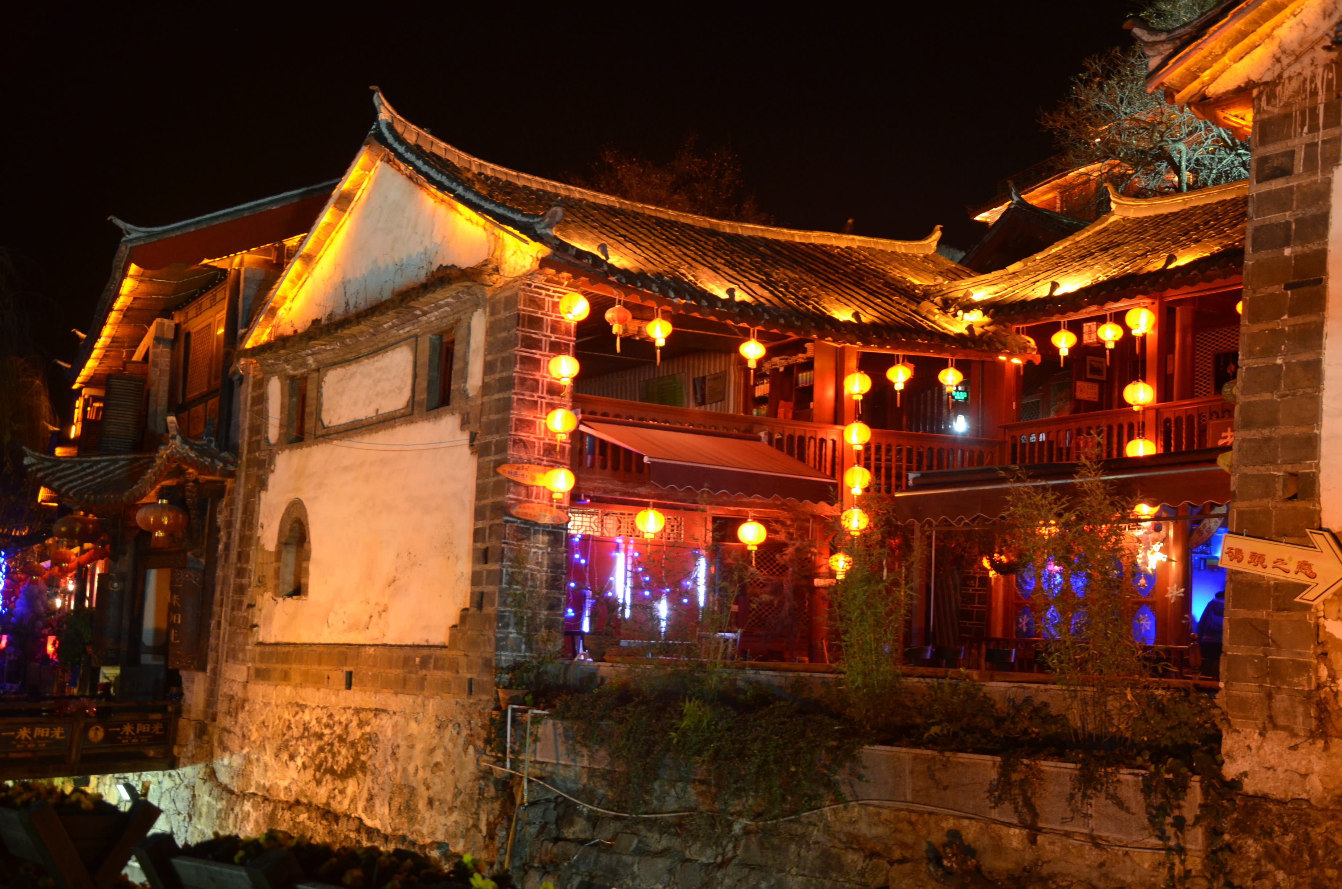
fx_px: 1674
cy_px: 444
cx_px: 671
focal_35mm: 45
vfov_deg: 29.7
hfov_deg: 43.7
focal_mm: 30
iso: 800
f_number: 5
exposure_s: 1/3
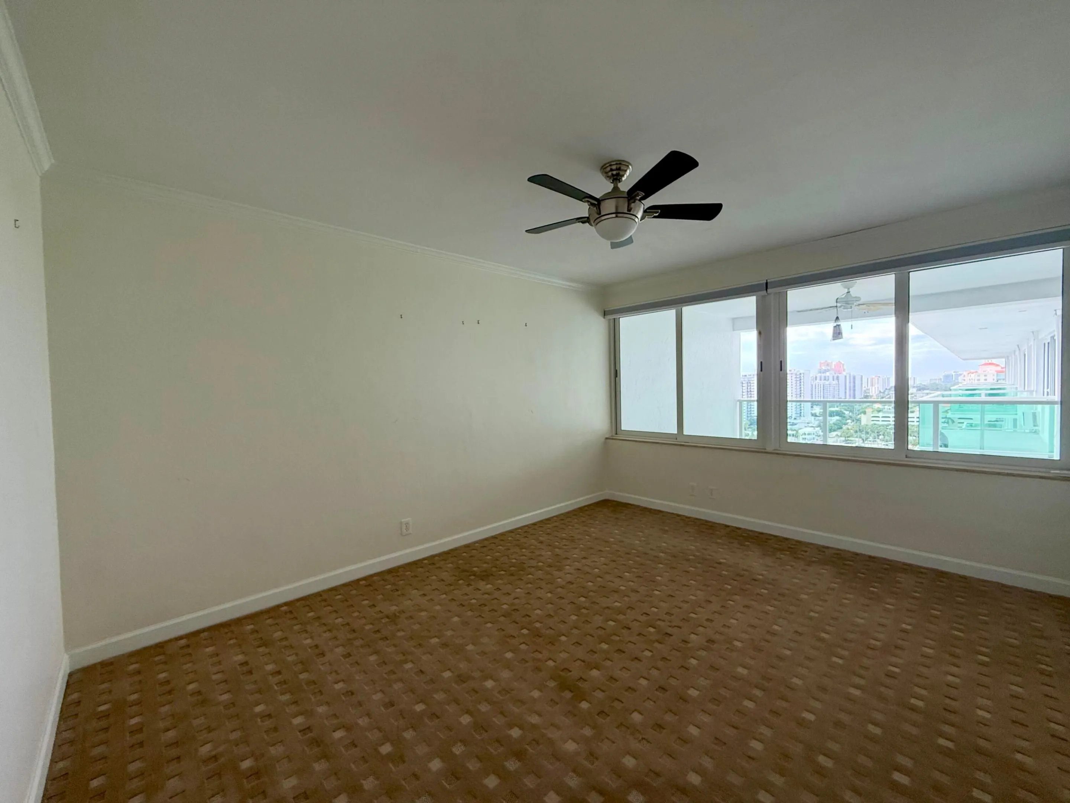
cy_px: 402
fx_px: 433
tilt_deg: -1.4
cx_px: 535
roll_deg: +1.2
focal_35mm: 14
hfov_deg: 102.1
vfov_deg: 85.7
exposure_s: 1/99
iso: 160
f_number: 2.2
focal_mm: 2.22
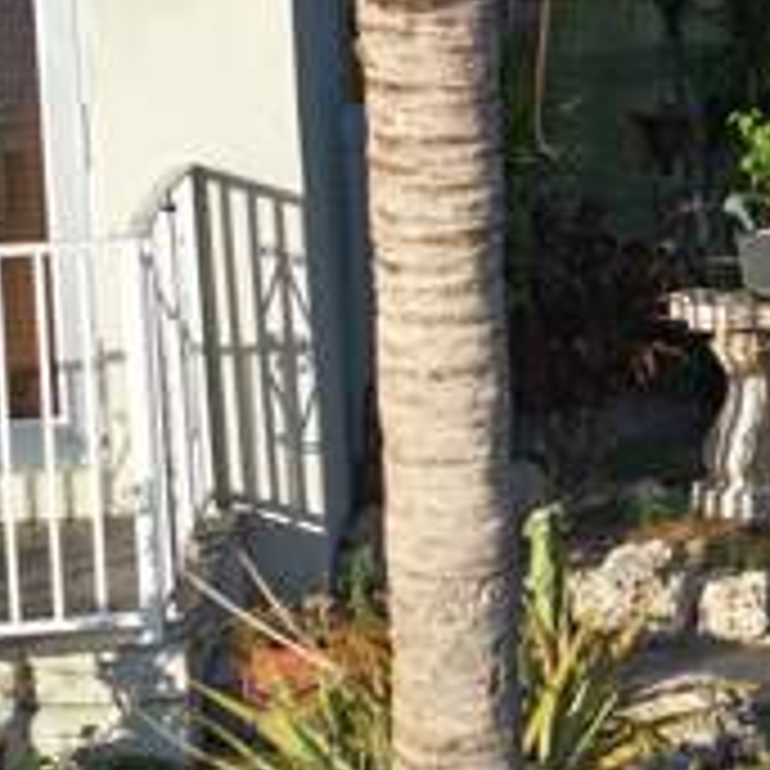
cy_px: -23
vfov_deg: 10.0
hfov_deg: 9.8
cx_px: 1049
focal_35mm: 174
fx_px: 4379
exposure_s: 1/1000
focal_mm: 19.35
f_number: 2.8
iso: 150
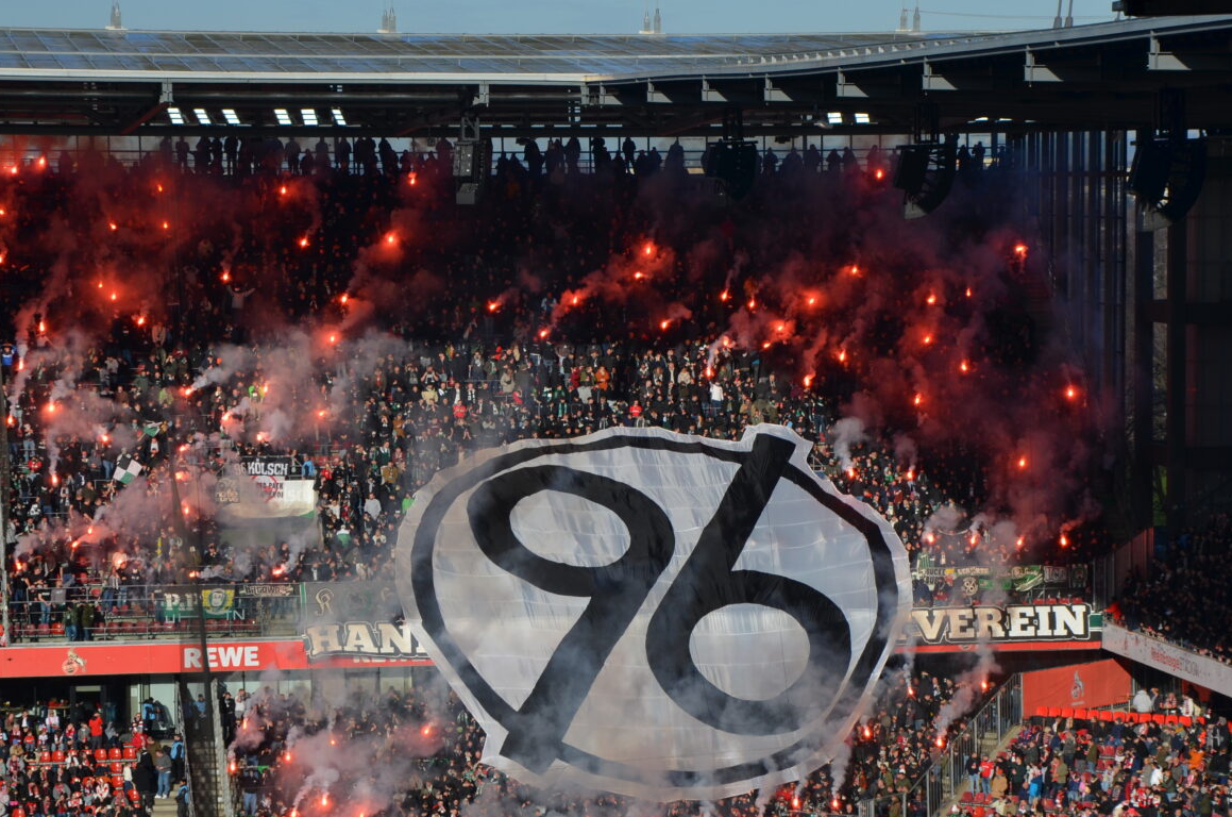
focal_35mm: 145
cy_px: 546
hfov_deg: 14.2
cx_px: 733
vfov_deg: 9.4
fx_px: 4953
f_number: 8
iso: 200
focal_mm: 70
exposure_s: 1/1000
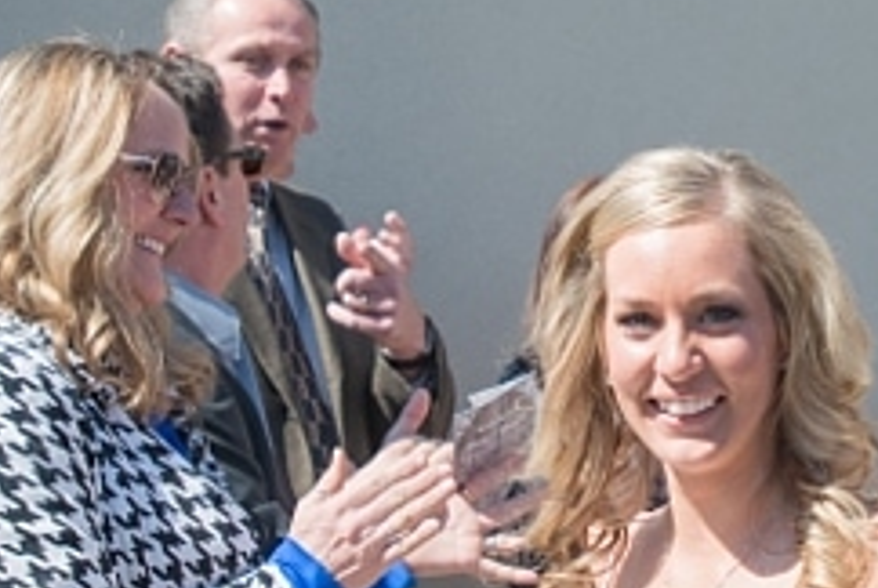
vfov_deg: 10.6
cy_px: 132
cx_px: 947
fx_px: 3174
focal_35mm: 130
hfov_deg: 15.4
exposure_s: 1/4000
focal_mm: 35
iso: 320
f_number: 3.5
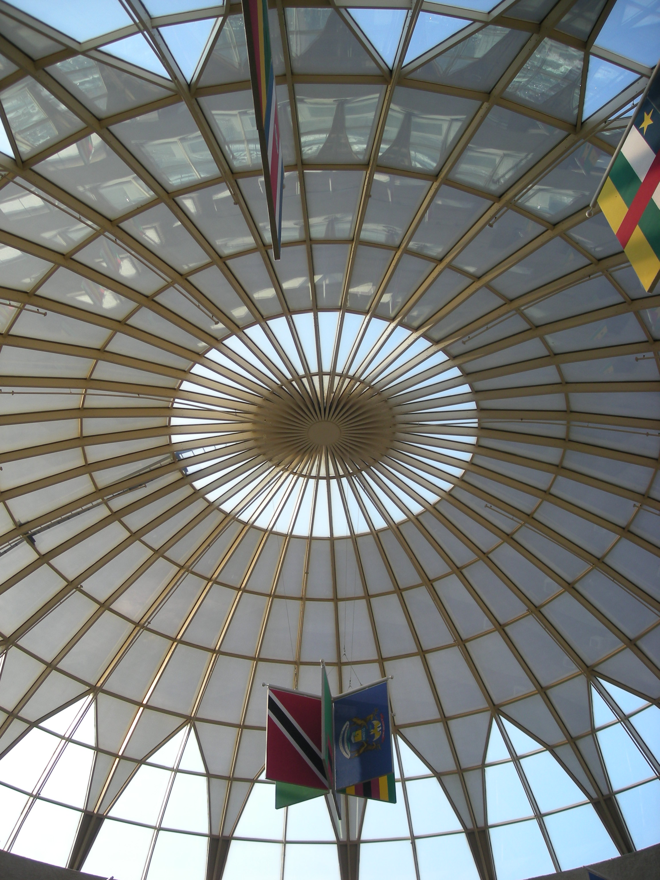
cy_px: 440
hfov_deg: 40.7
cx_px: 330
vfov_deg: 52.6
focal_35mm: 35
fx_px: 890
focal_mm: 5.7
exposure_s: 1/250
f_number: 2.8
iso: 50
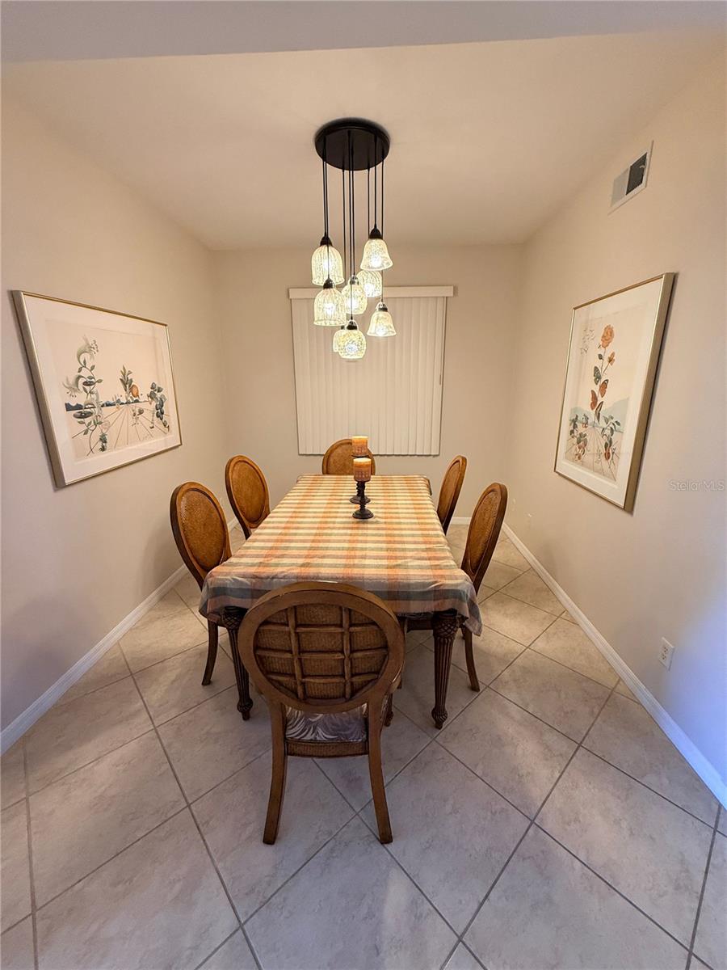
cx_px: 364
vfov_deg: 102.1
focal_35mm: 14
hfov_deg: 85.7
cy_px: 485
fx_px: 392
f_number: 2.2
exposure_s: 1/120
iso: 250
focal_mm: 2.22
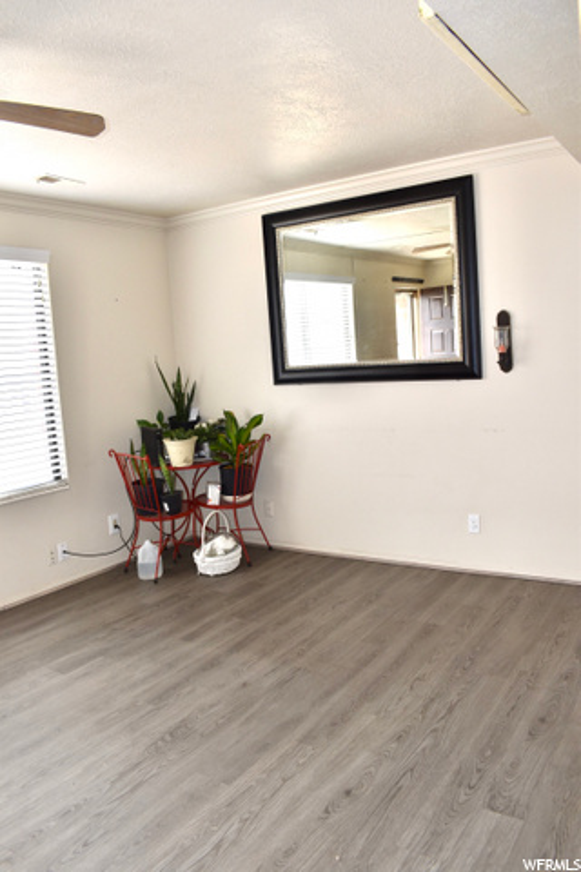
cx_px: 290
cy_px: 436
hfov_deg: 47.9
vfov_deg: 67.4
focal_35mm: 27
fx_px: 654
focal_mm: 18
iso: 180
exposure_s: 1/30
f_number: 5.6
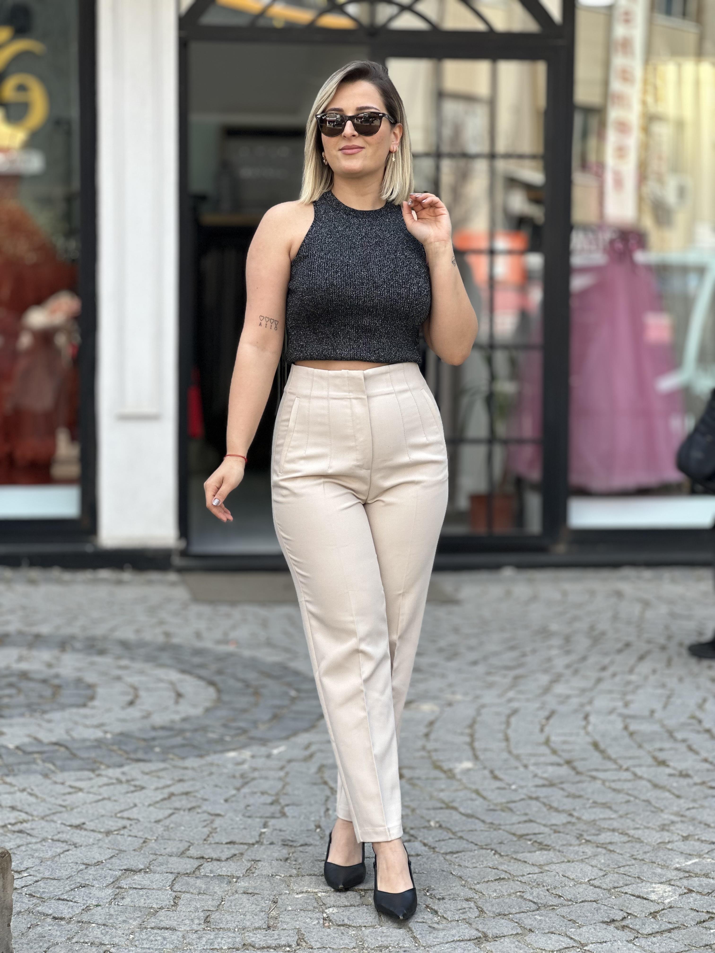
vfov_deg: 25.3
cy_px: 476
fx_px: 2121
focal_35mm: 77
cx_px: 358
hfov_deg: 19.1
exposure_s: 1/121
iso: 20
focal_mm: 9
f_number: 2.8
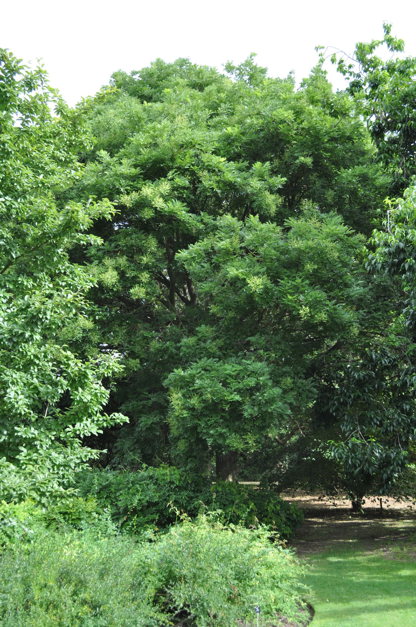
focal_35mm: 36
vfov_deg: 53.2
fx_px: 626
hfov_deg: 36.8
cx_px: 208
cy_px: 314
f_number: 6.3
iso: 200
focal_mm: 24
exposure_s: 1/160
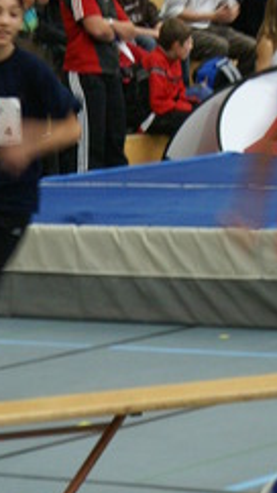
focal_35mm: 245
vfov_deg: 8.8
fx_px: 3201
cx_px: 61
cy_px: 291
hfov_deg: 5.0
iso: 800
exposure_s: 1/30
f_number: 5.6
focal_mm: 70
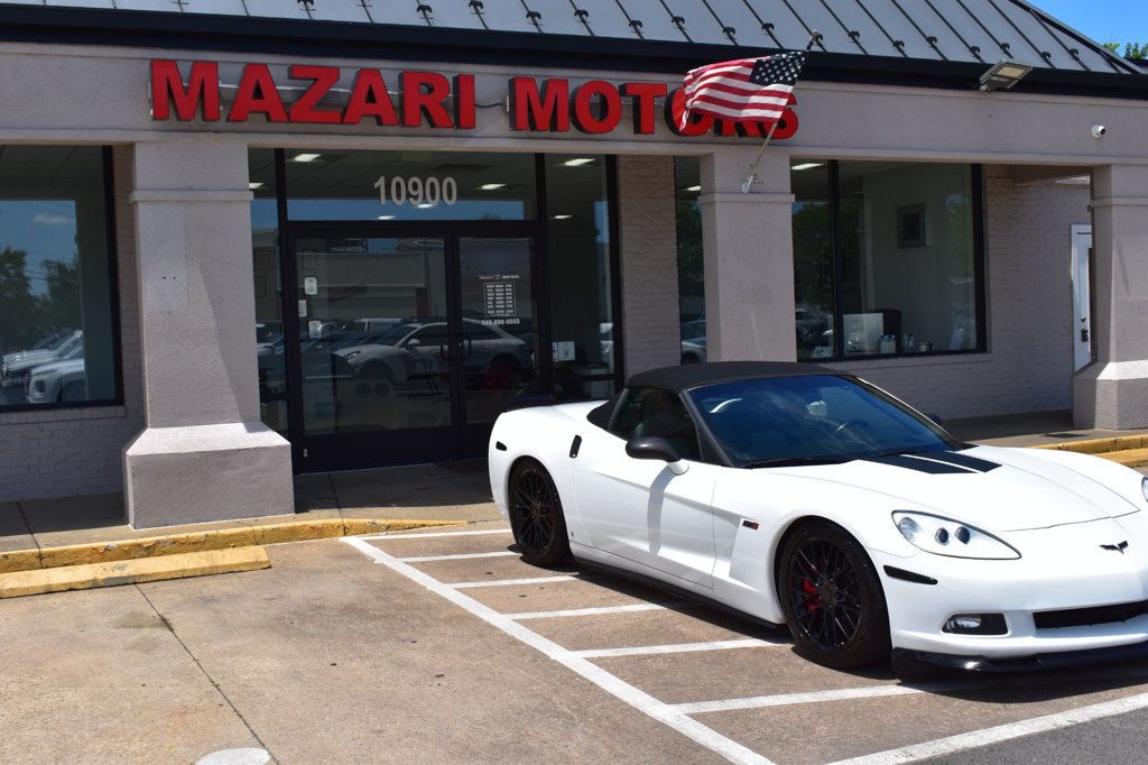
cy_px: 382
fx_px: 1339
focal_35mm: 42
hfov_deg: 46.4
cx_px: 574
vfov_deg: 31.9
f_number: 11
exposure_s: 1/500
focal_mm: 28
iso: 280
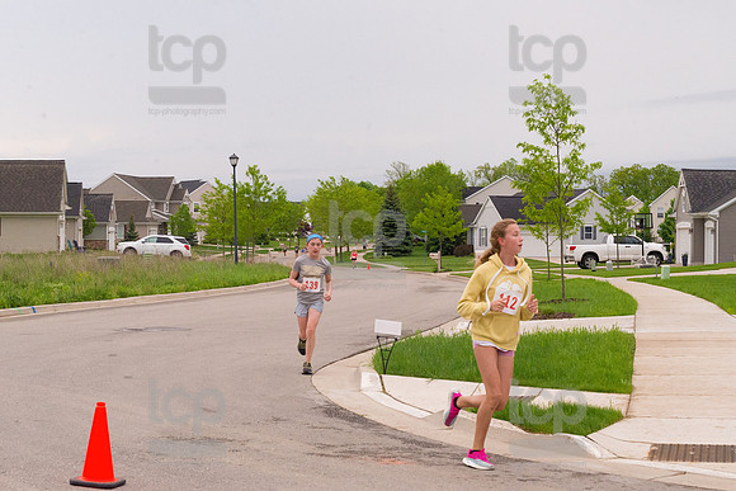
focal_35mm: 70
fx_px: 1431
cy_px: 246
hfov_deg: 28.8
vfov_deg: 19.5
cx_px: 368
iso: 4000
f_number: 11
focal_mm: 70
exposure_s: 1/1250
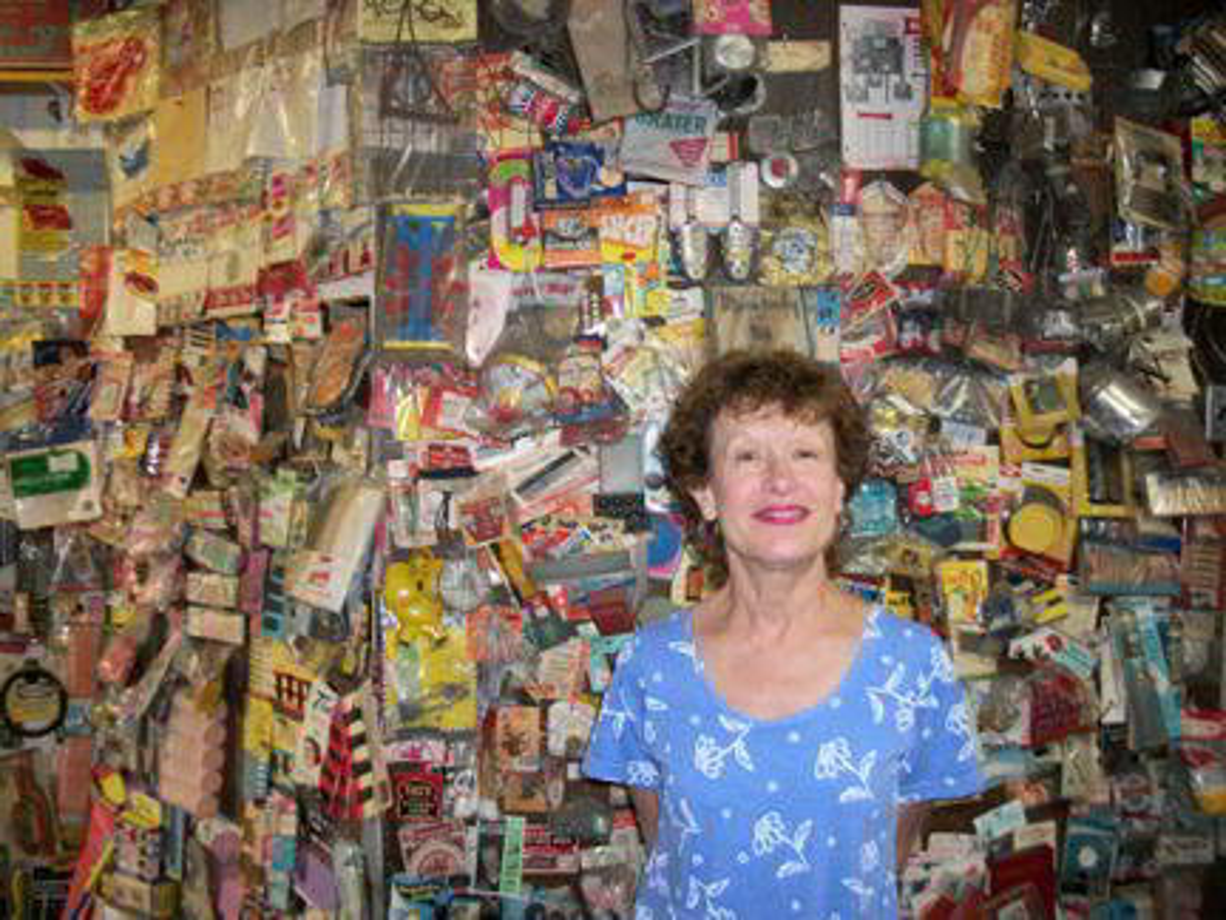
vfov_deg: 44.2
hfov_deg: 56.8
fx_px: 1133
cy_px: 460
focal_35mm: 32
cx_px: 613
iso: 160
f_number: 2.9
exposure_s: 1/30
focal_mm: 5.7
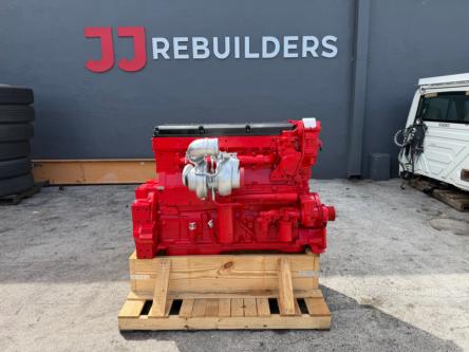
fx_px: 325
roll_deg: +0.6
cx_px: 234
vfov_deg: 56.8
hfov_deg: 71.6
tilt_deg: -10.0
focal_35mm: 24
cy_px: 176
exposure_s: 1/1812
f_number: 1.78
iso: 100
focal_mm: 6.76
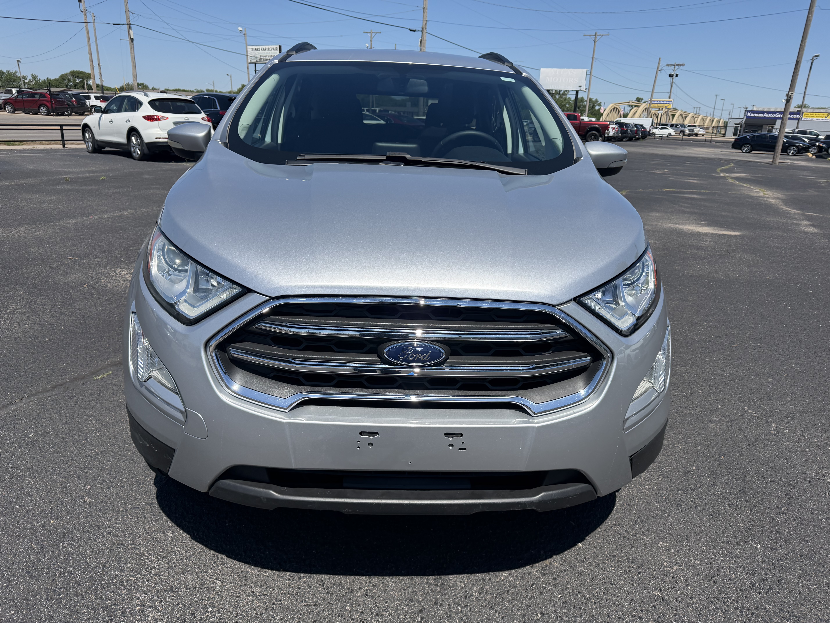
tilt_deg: -16.8
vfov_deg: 56.8
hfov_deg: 71.6
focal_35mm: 24
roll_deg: -2.5
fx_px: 575
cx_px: 415
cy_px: 312
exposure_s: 1/6711
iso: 100
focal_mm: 6.76
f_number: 1.78
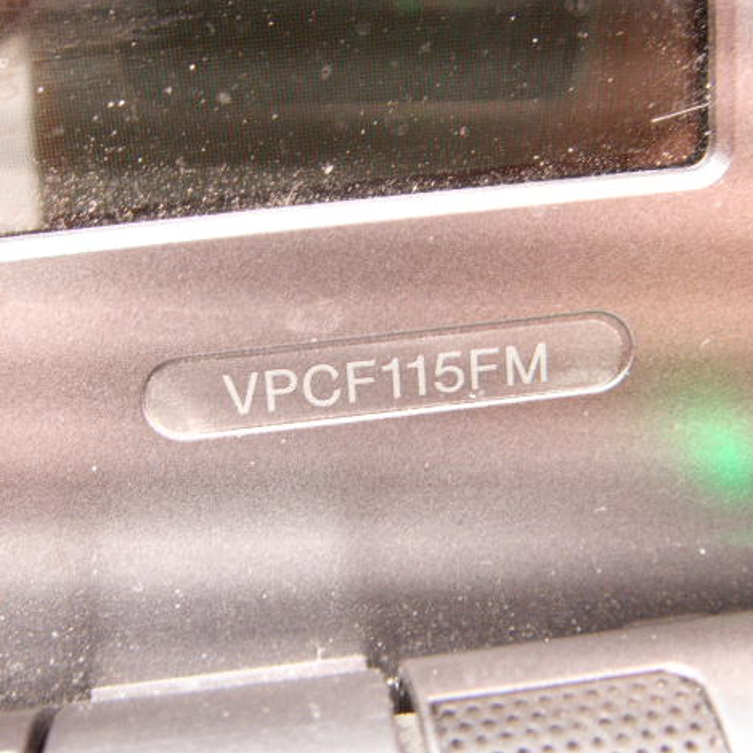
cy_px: 382
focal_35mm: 47
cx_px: 347
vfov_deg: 36.1
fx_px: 1157
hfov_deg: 36.0
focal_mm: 6.6
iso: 152
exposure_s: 1/10
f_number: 3.5
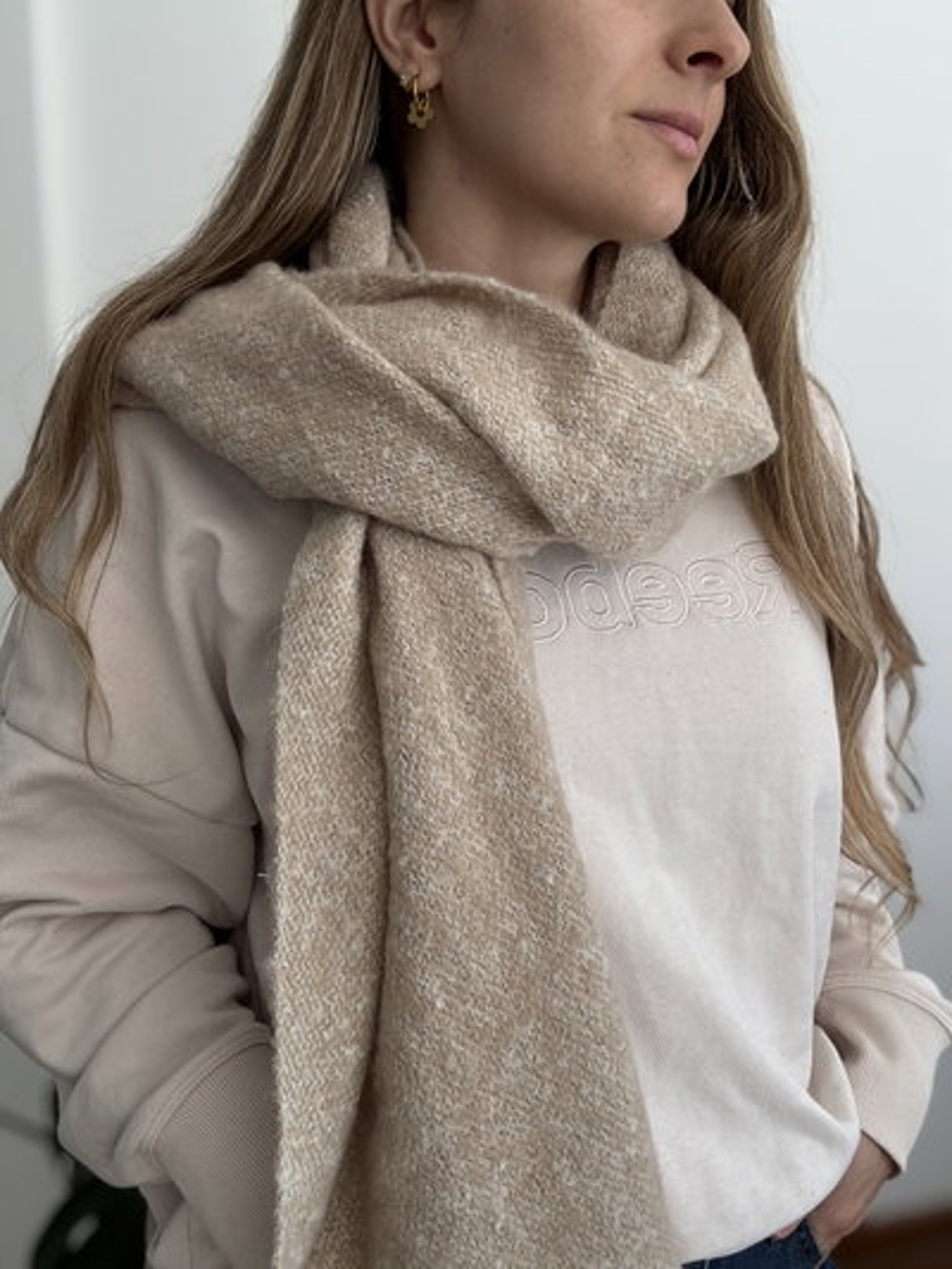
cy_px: 634
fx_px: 1100
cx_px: 476
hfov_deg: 46.8
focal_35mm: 30
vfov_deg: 60.0
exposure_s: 1/121
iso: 64
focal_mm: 2.69
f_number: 1.9
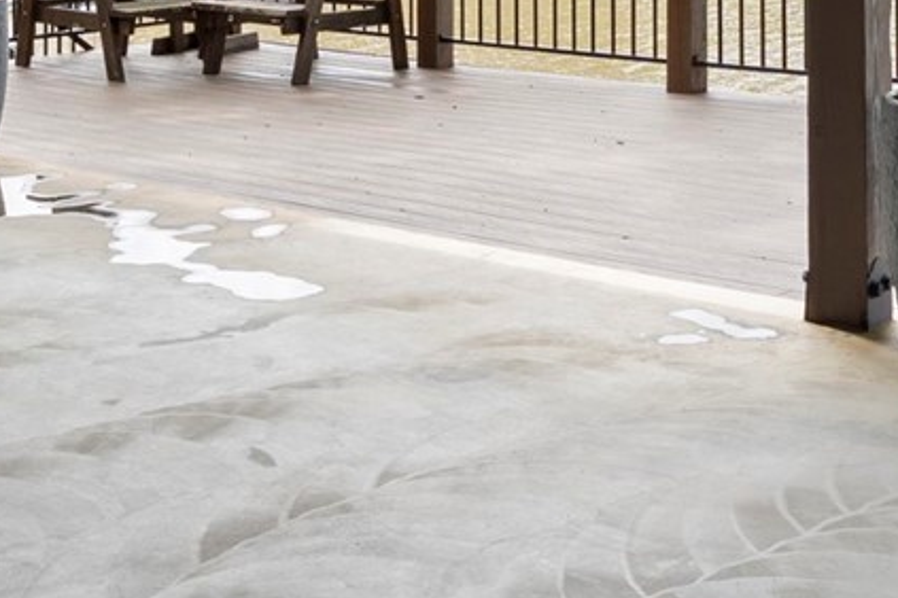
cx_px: 435
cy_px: -111
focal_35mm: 77
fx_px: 1921
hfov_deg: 26.3
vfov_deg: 17.0
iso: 200
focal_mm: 16
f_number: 8
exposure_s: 1/15
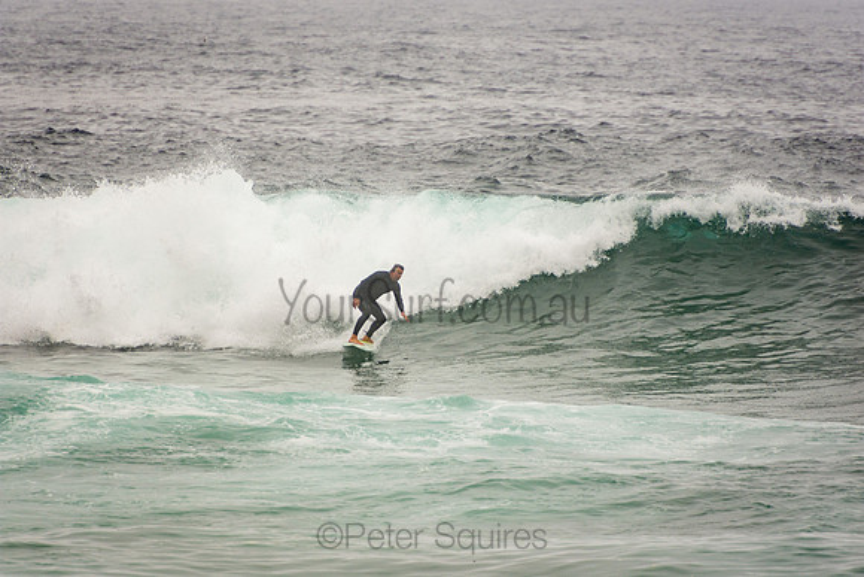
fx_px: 14403
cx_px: 432
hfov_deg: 3.4
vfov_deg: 2.3
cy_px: 288
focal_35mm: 600
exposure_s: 1/1250
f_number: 5.6
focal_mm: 400
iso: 200
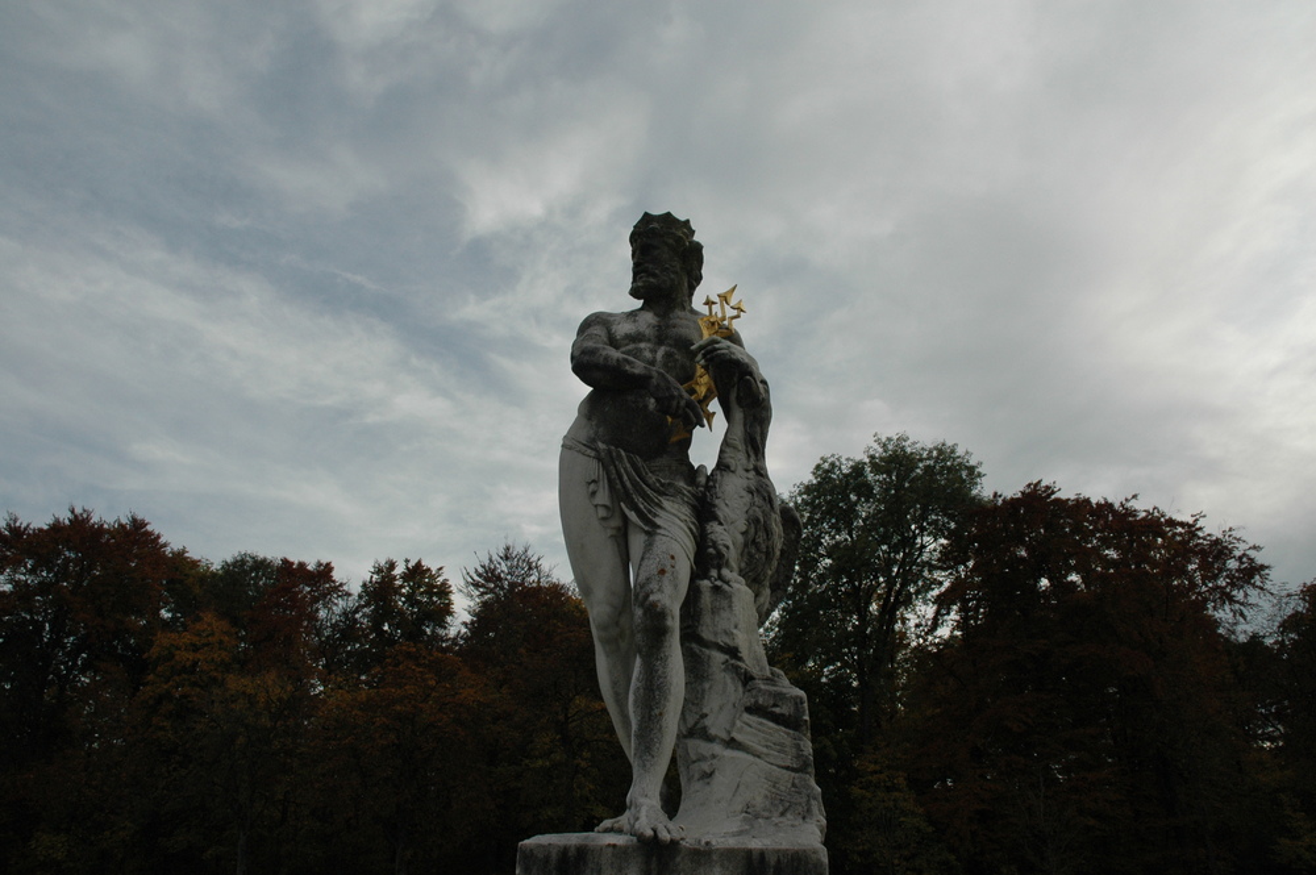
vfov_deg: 47.9
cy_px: 438
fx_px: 986
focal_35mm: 27
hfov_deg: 67.4
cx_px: 658
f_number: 10
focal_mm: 18
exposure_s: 1/400
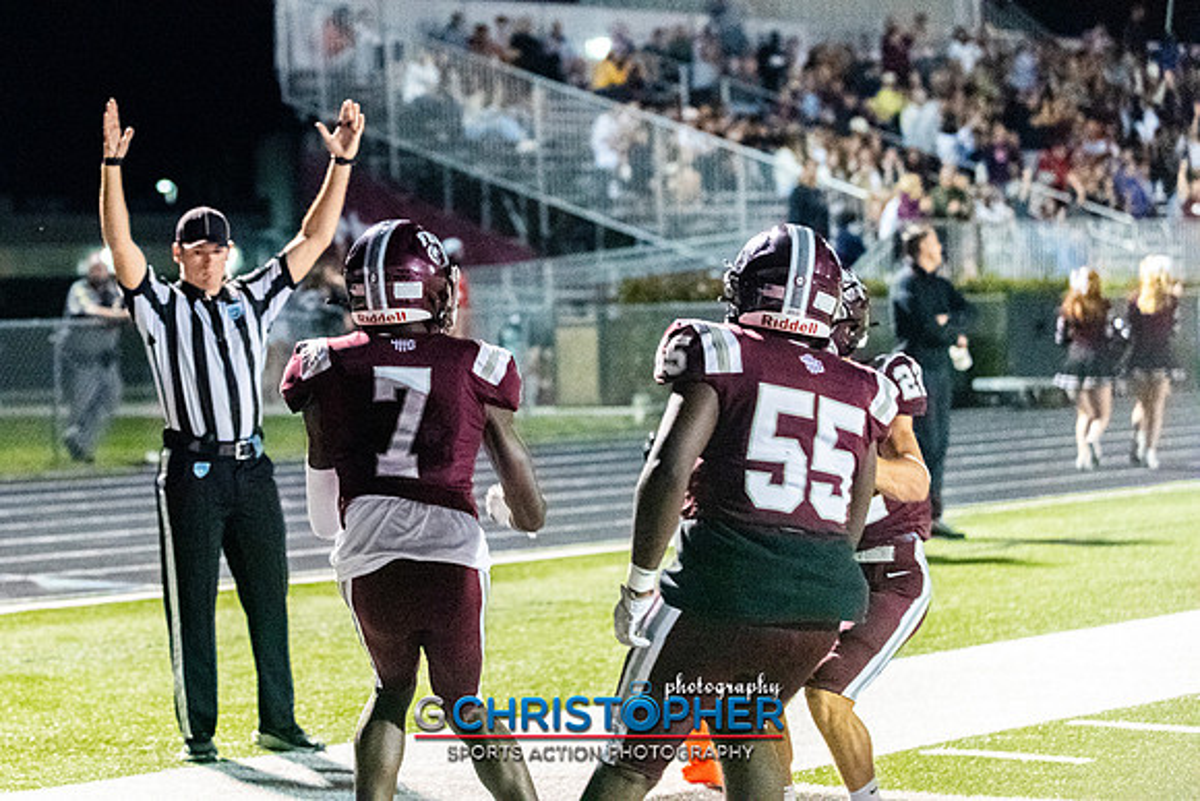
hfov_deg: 17.3
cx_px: 376
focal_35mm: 118
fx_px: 3940
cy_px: 251
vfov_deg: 11.6
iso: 16000
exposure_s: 1/800
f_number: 2.8
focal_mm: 86
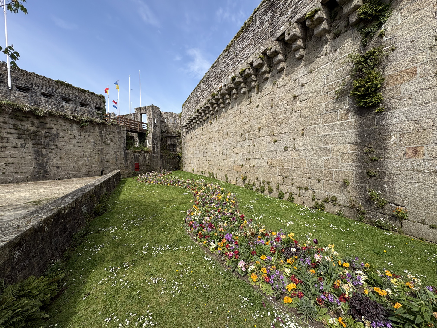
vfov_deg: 85.7
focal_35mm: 14
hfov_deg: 102.1
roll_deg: +1.5
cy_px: 164
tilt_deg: -0.9
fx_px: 177
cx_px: 218
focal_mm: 2.22
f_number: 2.2
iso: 50
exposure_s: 1/1299
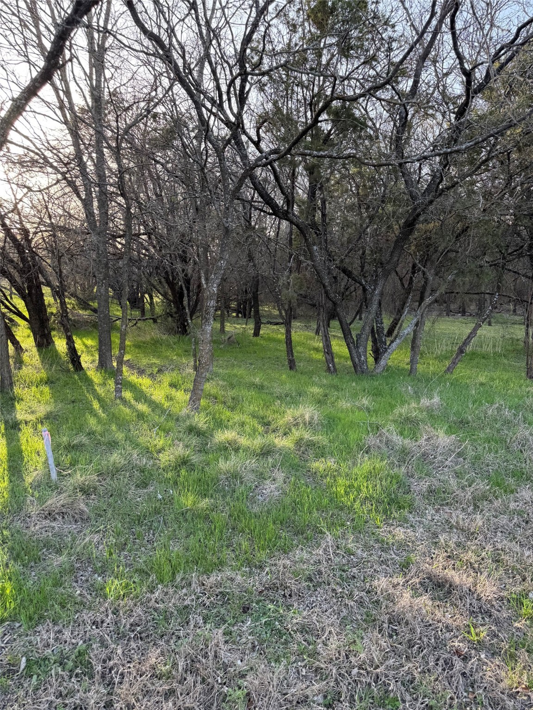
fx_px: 493
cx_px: 266
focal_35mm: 24
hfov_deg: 56.8
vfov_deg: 71.6
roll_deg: +0.8
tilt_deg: -6.9
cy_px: 355
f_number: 1.78
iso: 80
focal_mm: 6.76
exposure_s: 1/253
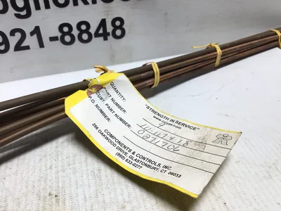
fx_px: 252
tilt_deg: -38.0
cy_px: 106
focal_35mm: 31
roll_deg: +0.5
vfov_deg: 45.4
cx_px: 140
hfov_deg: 58.4
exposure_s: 1/134
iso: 25
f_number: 2.4
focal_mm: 3.3
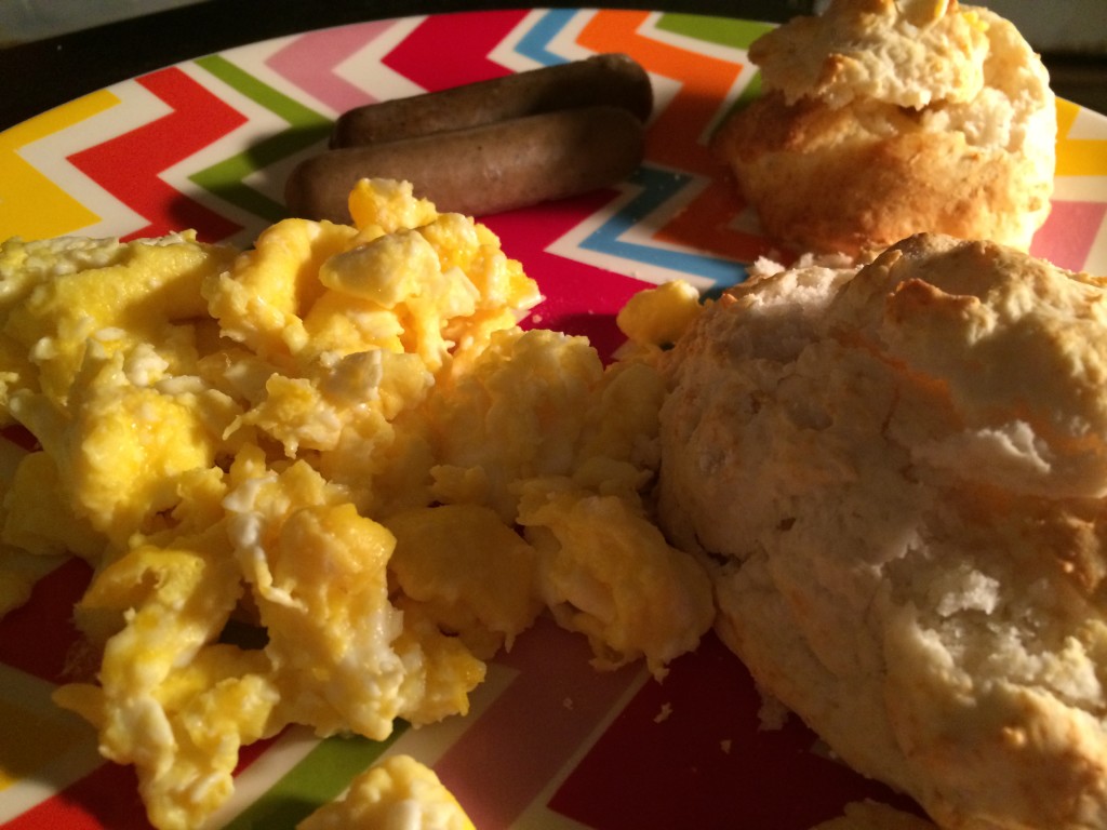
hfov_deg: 60.0
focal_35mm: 30
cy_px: 415
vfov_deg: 46.8
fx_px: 959
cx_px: 554
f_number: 2.2
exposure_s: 1/17
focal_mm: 4.12
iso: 320
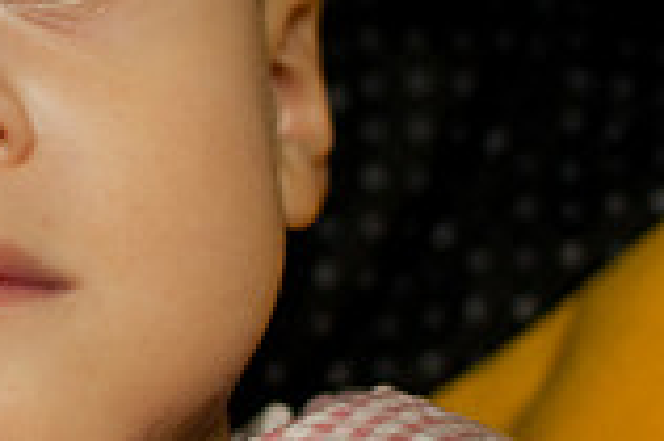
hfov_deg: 10.4
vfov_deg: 7.1
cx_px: -286
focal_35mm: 193
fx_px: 3553
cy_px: -10
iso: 640
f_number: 2.5
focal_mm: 35
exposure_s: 1/40
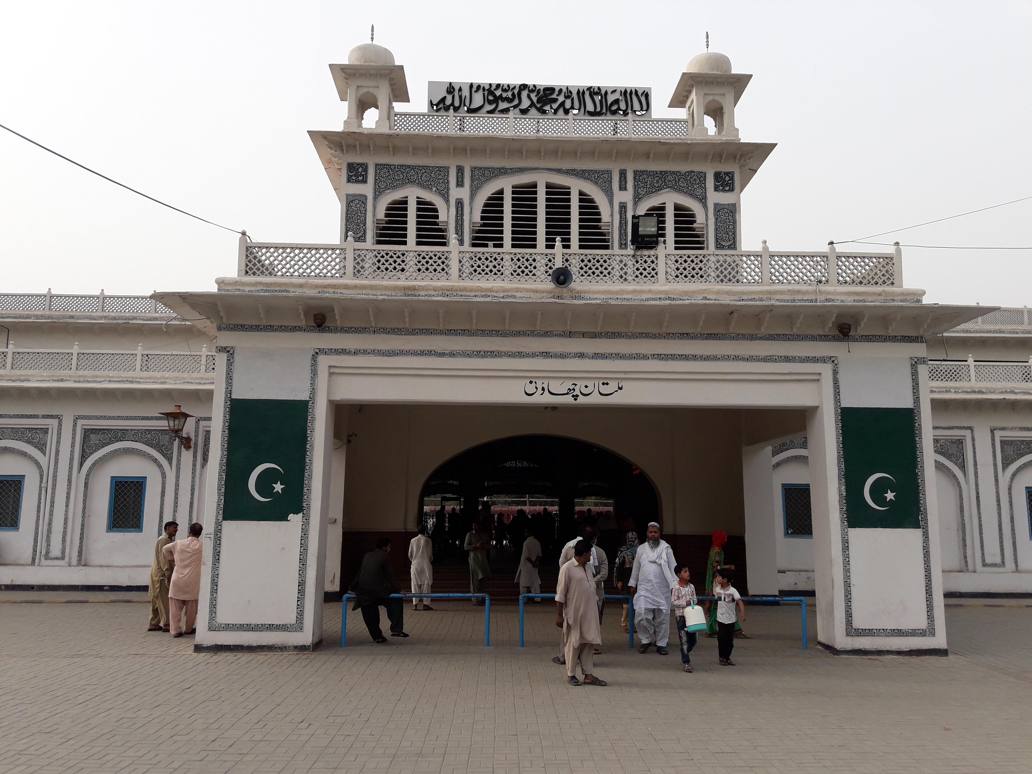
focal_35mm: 28
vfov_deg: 49.7
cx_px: 516
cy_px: 387
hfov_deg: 63.4
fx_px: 835
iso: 40
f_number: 1.9
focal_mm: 3.7
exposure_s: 1/794
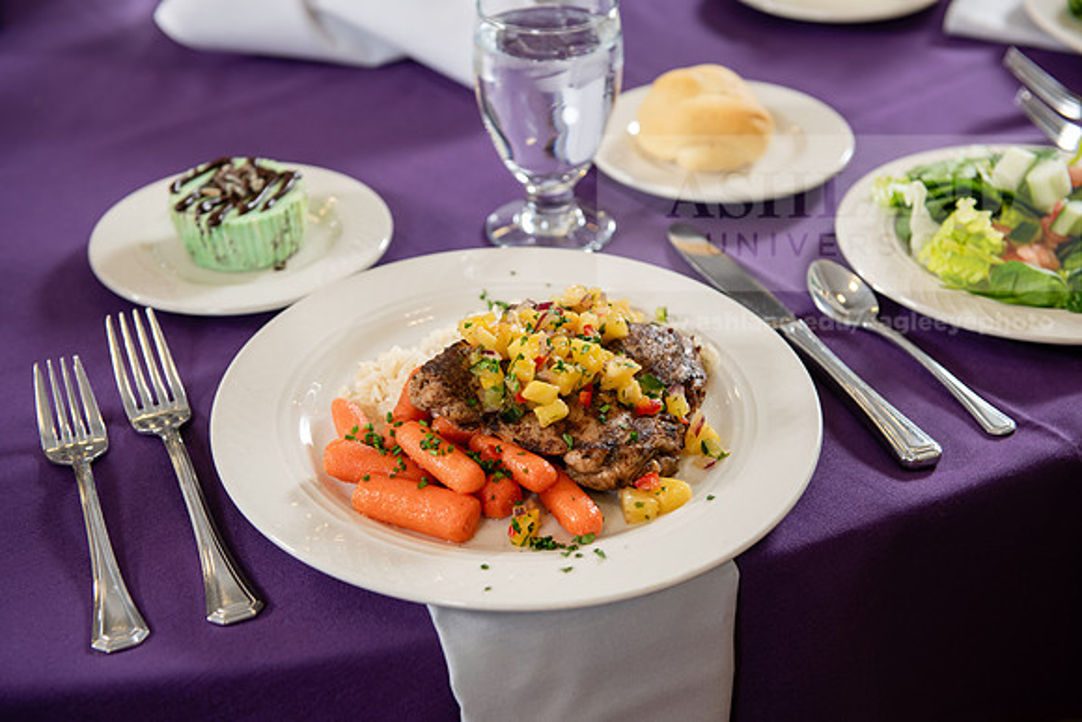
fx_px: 1653
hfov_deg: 36.2
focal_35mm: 55
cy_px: 361
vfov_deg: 24.6
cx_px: 541
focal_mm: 55
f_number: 4
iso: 400
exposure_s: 1/160
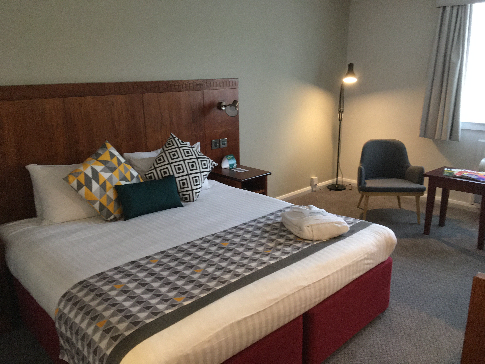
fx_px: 406
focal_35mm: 29
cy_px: 182
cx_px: 242
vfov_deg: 48.2
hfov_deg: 61.7
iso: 250
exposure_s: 1/33
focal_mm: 4.15
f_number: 2.2
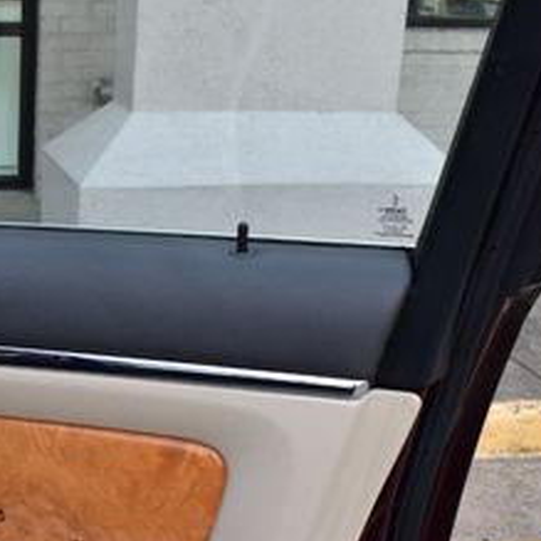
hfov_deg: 24.1
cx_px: -54
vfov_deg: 25.6
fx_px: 1185
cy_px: 361
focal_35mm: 67
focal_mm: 18
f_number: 7.1
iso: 400
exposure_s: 1/40
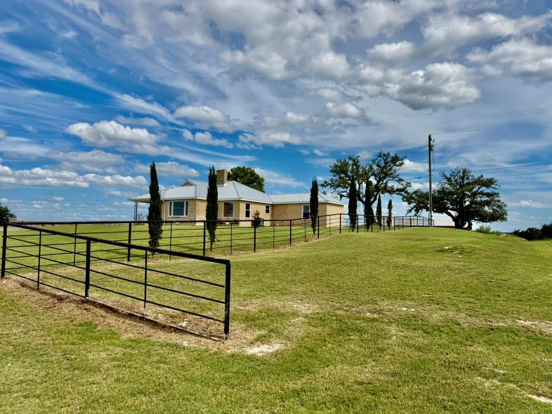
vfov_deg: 56.8
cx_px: 276
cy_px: 207
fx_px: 383
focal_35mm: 24
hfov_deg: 71.6
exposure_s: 1/9091
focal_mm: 6.76
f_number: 1.78
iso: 80
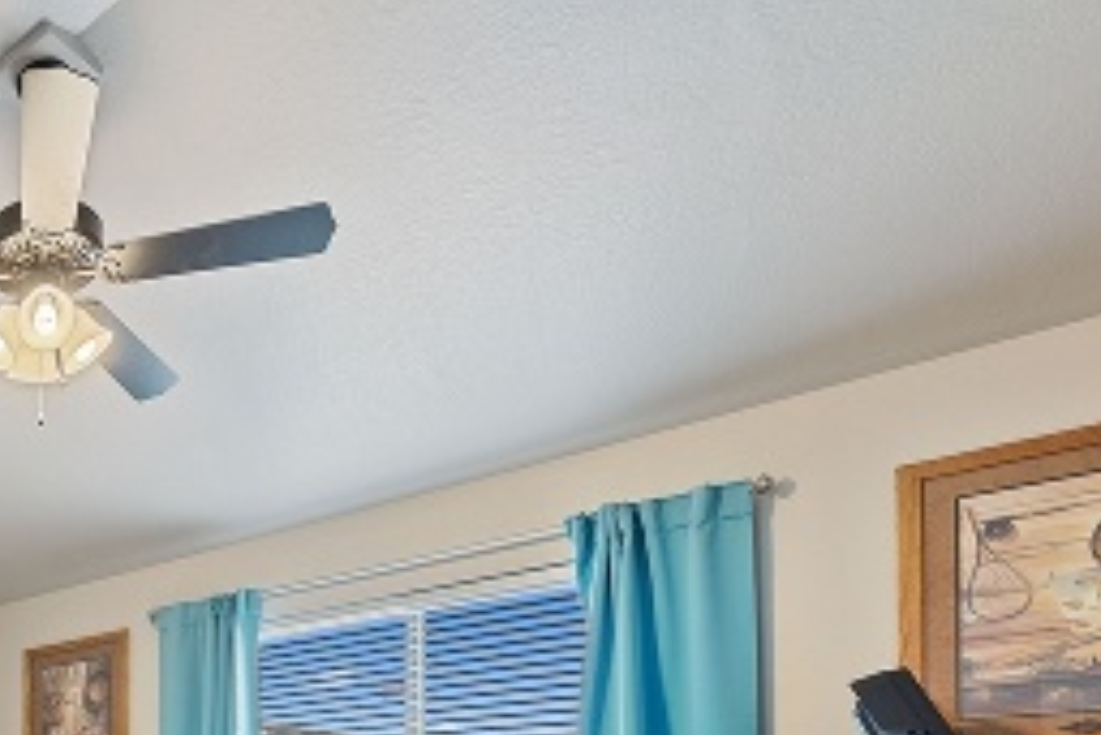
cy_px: 849
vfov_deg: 35.7
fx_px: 918
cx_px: -82
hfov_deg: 47.1
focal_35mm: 30
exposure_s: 6
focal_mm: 12
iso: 64
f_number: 8
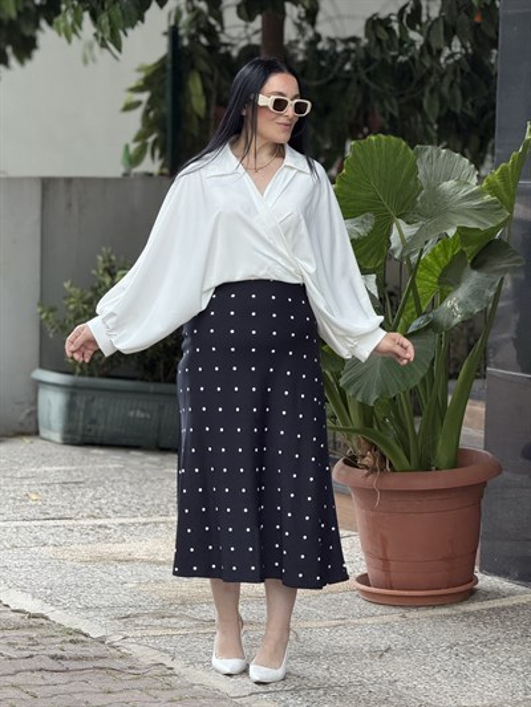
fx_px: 2453
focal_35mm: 120
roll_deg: -1.3
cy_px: 354
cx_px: 266
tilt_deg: -5.0
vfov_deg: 16.4
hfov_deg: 12.4
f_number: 2.8
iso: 400
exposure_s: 1/100
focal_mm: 15.66
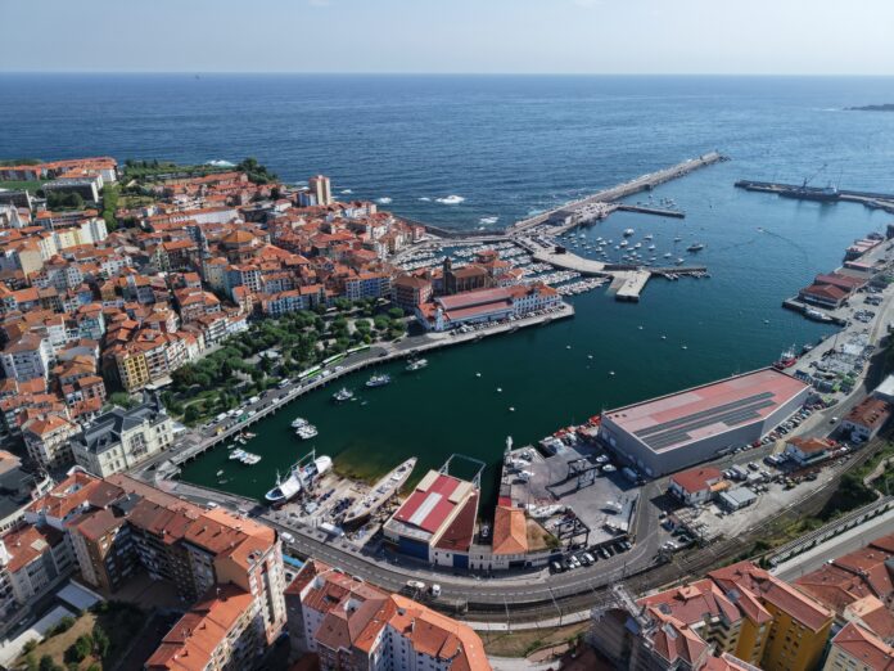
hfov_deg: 71.6
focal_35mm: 24
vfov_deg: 56.8
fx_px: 620
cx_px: 447
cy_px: 336
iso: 200
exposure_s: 1/2000
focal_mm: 8.67
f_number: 1.8
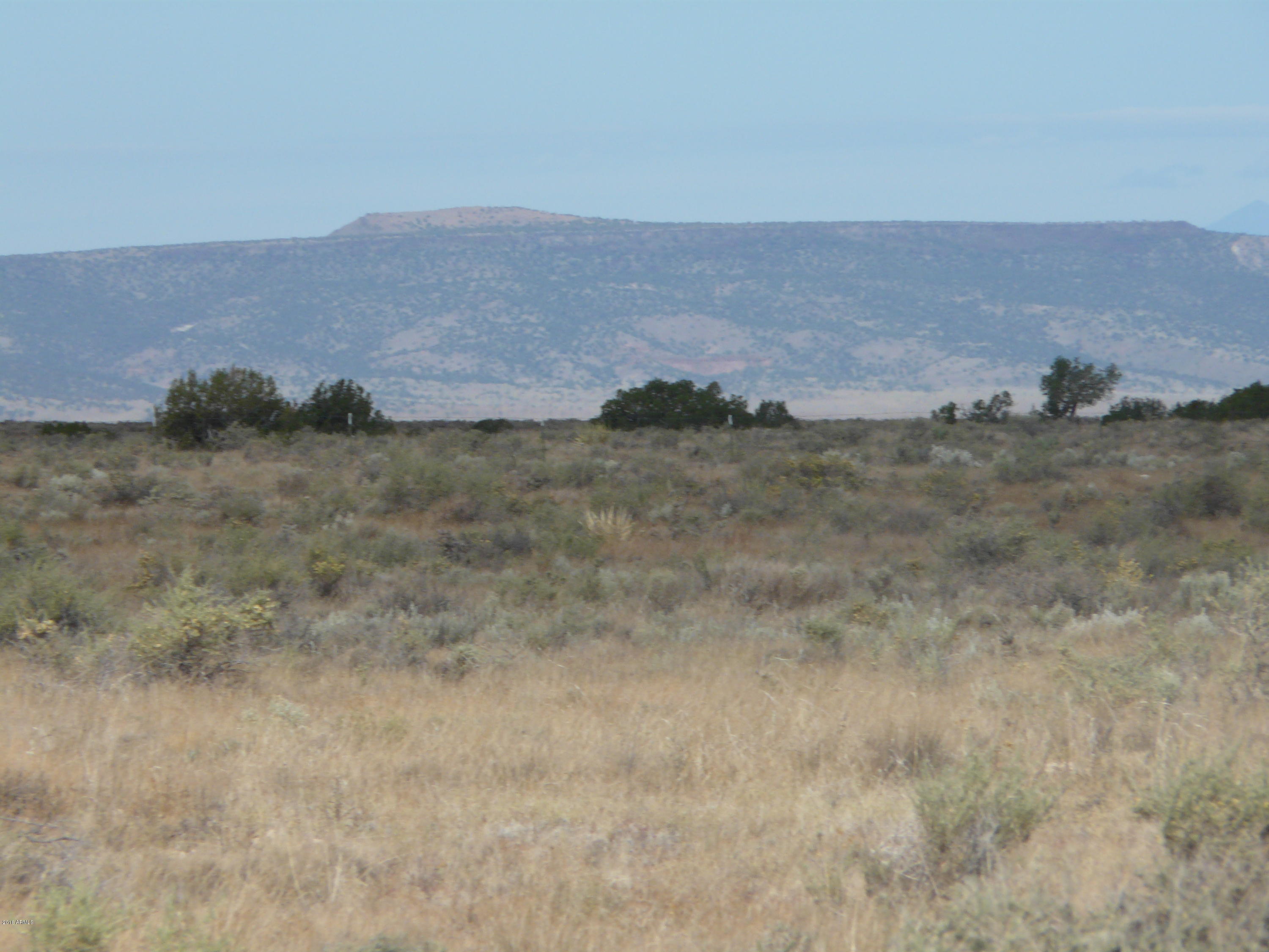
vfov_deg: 3.7
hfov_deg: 5.0
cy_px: 476
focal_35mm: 398
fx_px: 14590
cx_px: 634
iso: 100
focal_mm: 65.3
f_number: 7.1
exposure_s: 1/400
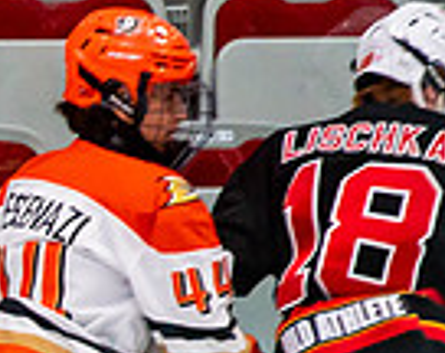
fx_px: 16770
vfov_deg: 1.2
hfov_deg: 1.5
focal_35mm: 1277
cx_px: -859
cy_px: 639
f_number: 2.8
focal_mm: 200
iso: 800
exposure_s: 1/640
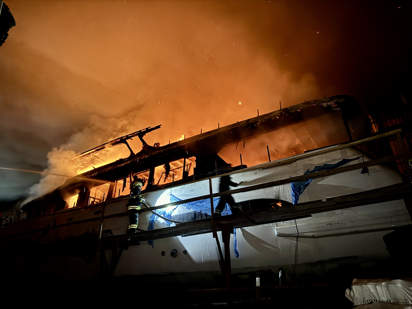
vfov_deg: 56.8
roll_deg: +0.3
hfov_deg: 71.6
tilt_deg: +27.1
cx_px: 206
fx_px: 286
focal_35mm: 24
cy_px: 154
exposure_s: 1/9
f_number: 1.78
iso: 1250
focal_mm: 6.76
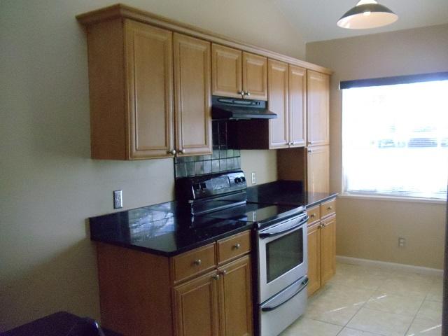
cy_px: 168
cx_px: 224
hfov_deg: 42.9
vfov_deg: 32.9
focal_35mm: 44
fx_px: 569
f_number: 3.5
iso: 1600
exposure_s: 1/160
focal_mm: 6
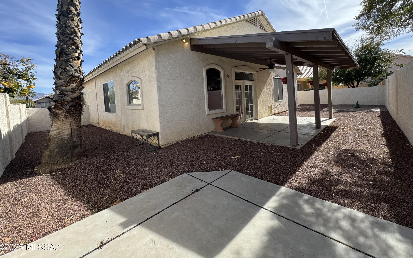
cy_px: 105
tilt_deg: -2.6
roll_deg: +3.1
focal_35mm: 15
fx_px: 169
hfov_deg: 101.5
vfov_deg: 74.1
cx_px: 206
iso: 50
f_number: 2.2
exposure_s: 1/787
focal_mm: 2.22
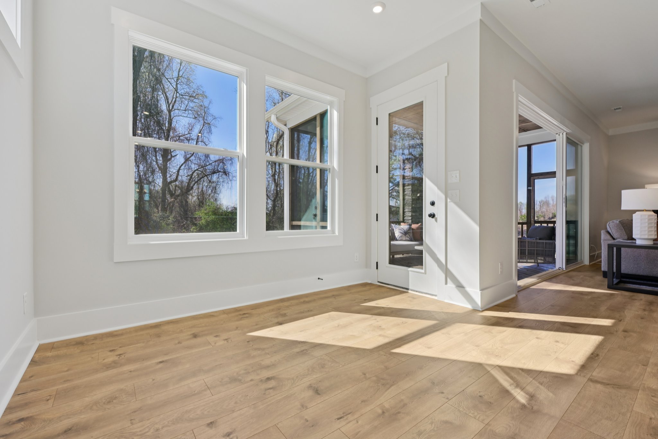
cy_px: 220
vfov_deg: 75.5
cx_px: 329
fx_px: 283
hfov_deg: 98.5
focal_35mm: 16
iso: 100
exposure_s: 1/125
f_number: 8
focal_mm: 15.5
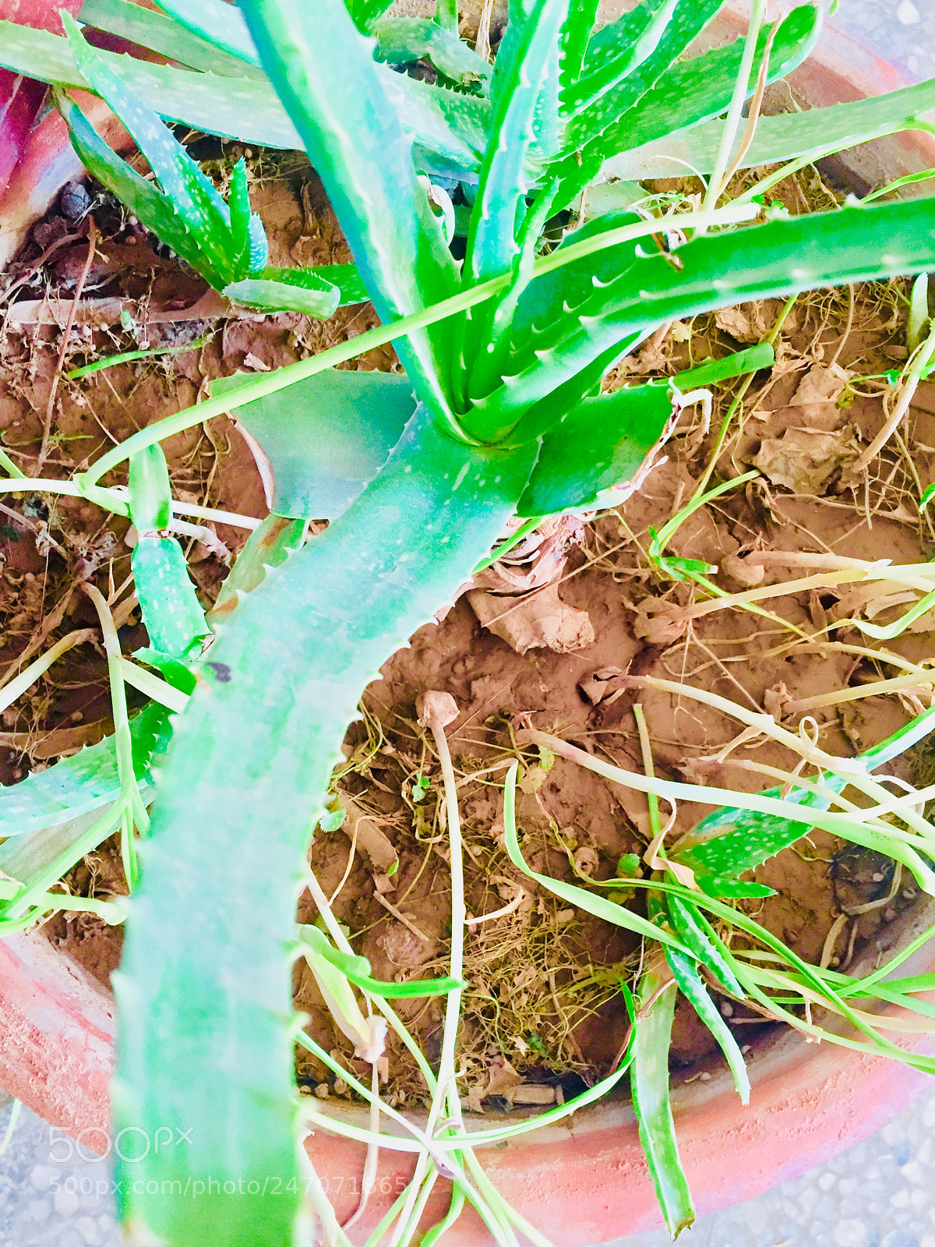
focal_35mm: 29
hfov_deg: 48.2
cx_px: 468
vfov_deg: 61.7
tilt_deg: -79.7
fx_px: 1044
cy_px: 624
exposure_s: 1/33
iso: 200
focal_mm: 4.15
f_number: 2.2
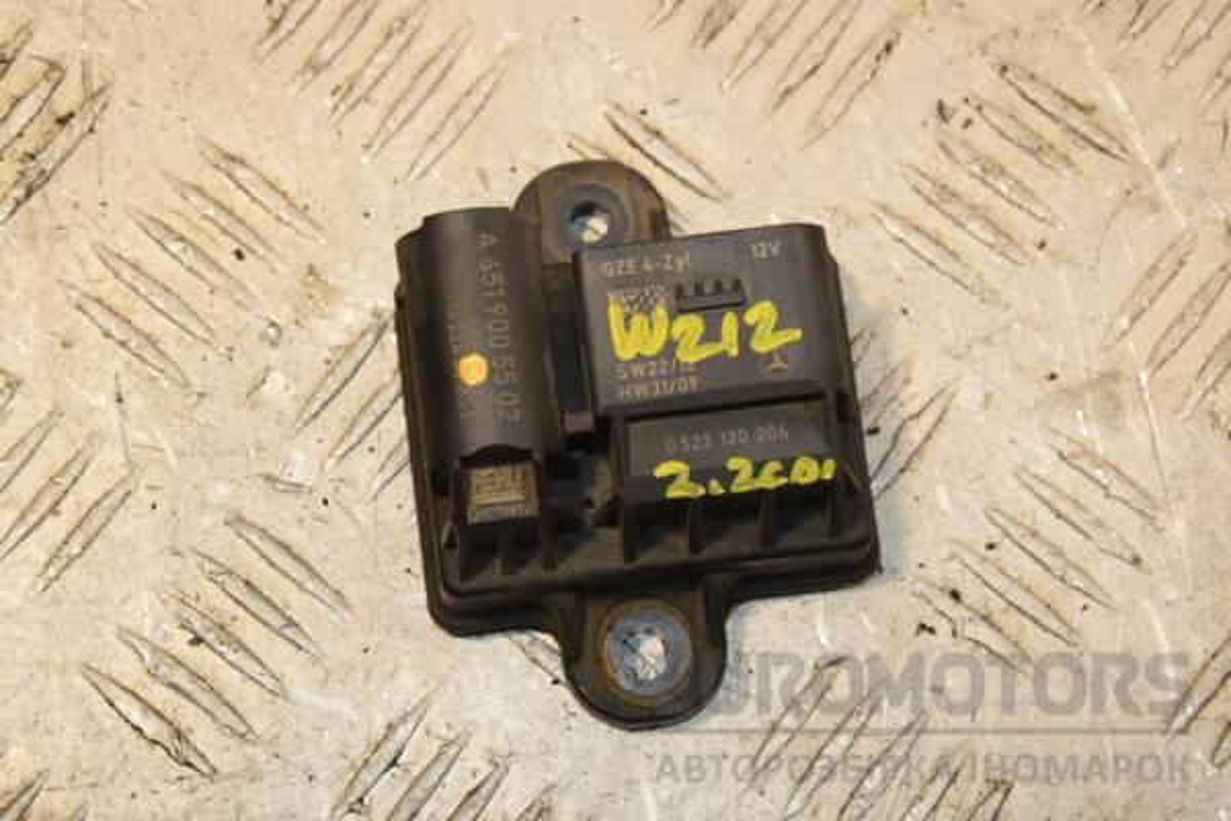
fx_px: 3385
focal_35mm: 99
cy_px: 410
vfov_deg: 13.8
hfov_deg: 20.6
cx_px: 616
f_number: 9
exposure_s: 1/200
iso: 800
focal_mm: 66
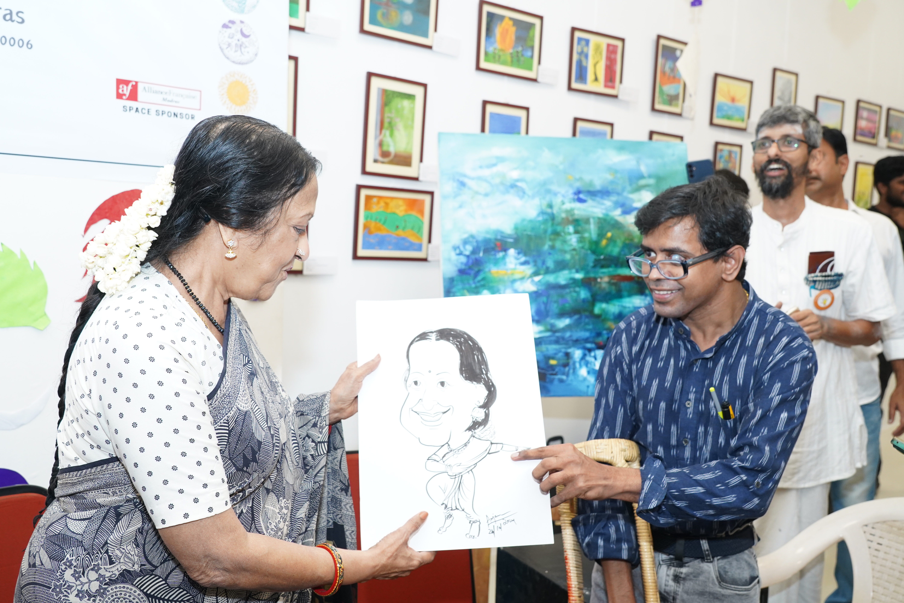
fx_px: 829
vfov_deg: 40.0
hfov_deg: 57.2
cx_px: 452
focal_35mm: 33
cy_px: 302
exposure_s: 1/125
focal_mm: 33
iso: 2000
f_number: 6.3
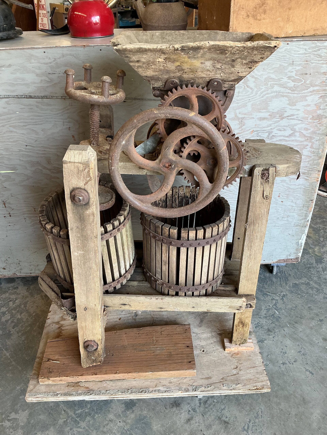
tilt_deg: -33.7
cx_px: 164
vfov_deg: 61.7
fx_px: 365
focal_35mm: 29
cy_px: 218
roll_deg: +0.9
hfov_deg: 48.2
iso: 50
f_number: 1.8
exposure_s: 1/60
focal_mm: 3
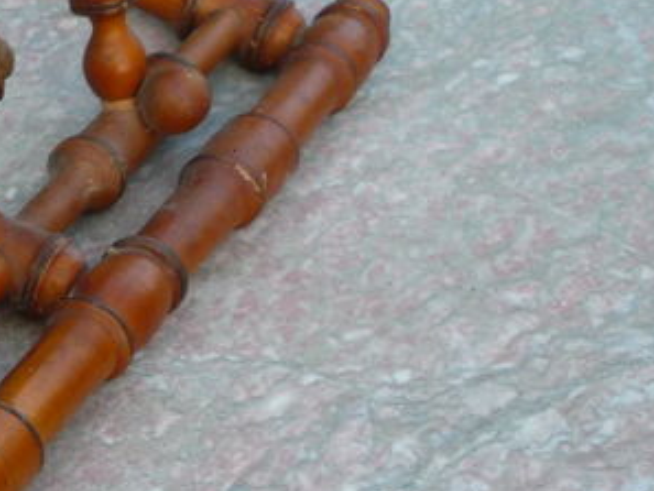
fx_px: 1909
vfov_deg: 14.3
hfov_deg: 17.2
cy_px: 535
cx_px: -374
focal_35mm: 101
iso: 100
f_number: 3.3
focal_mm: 5.2
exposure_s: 1/100
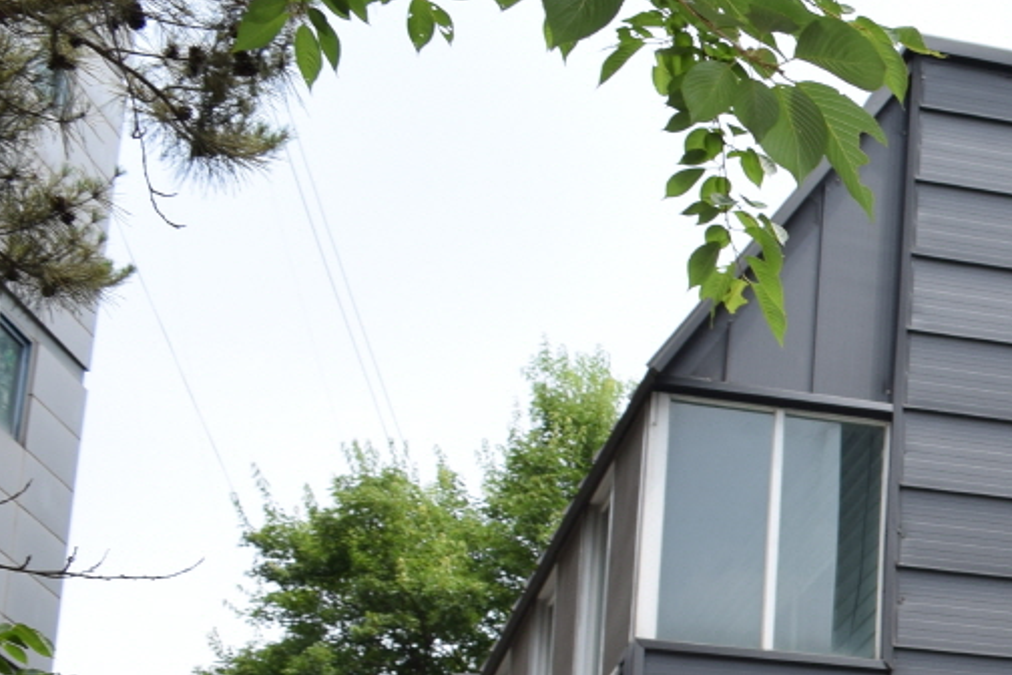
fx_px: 2530
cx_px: 1663
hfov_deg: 18.9
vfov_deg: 14.5
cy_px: 888
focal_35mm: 90
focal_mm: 18
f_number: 8
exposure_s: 1/200
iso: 100
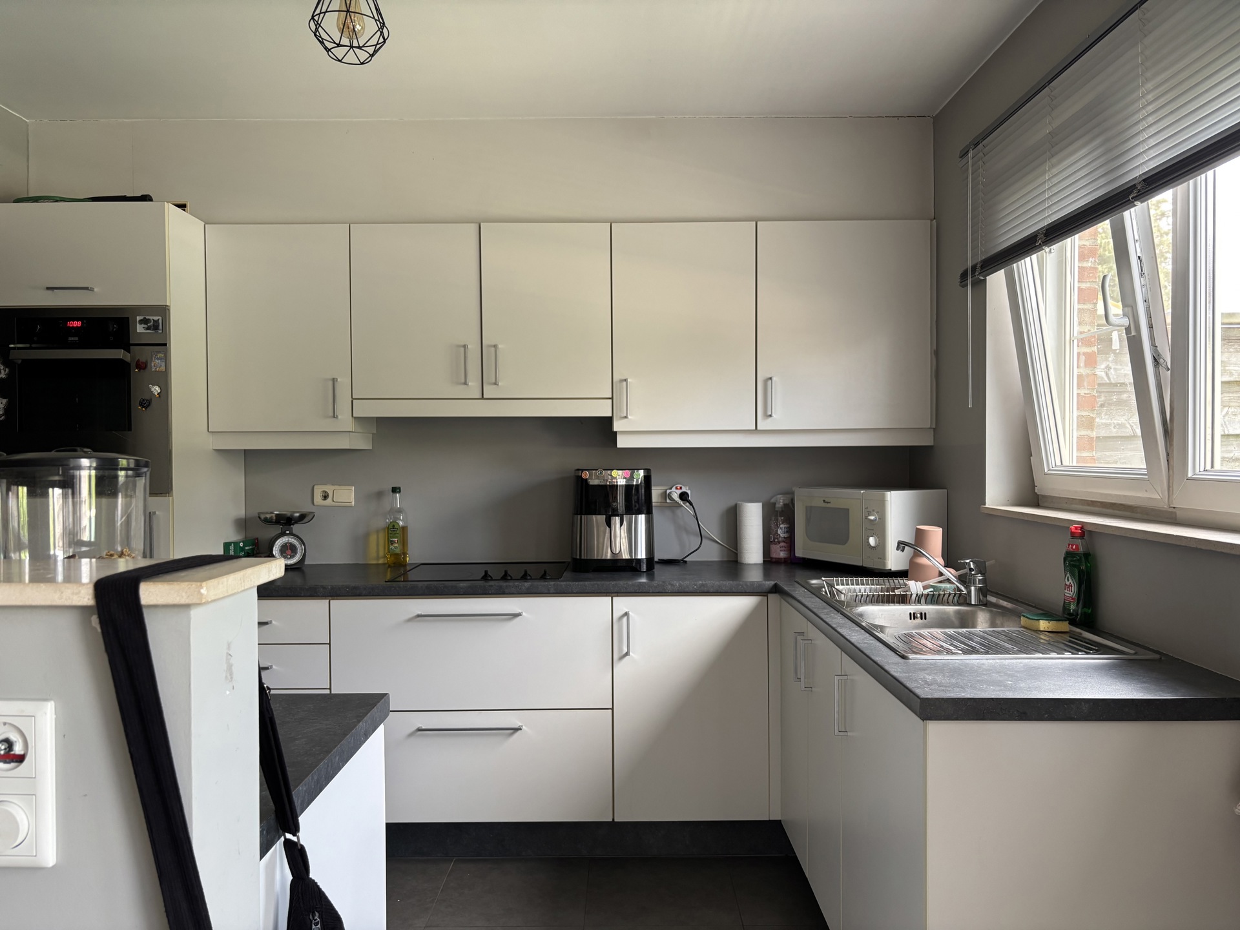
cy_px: 465
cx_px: 620
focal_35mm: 26
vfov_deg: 53.1
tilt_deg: -1.0
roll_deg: -0.1
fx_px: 931
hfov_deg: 67.3
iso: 125
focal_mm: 5.96
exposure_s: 1/85
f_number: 1.6
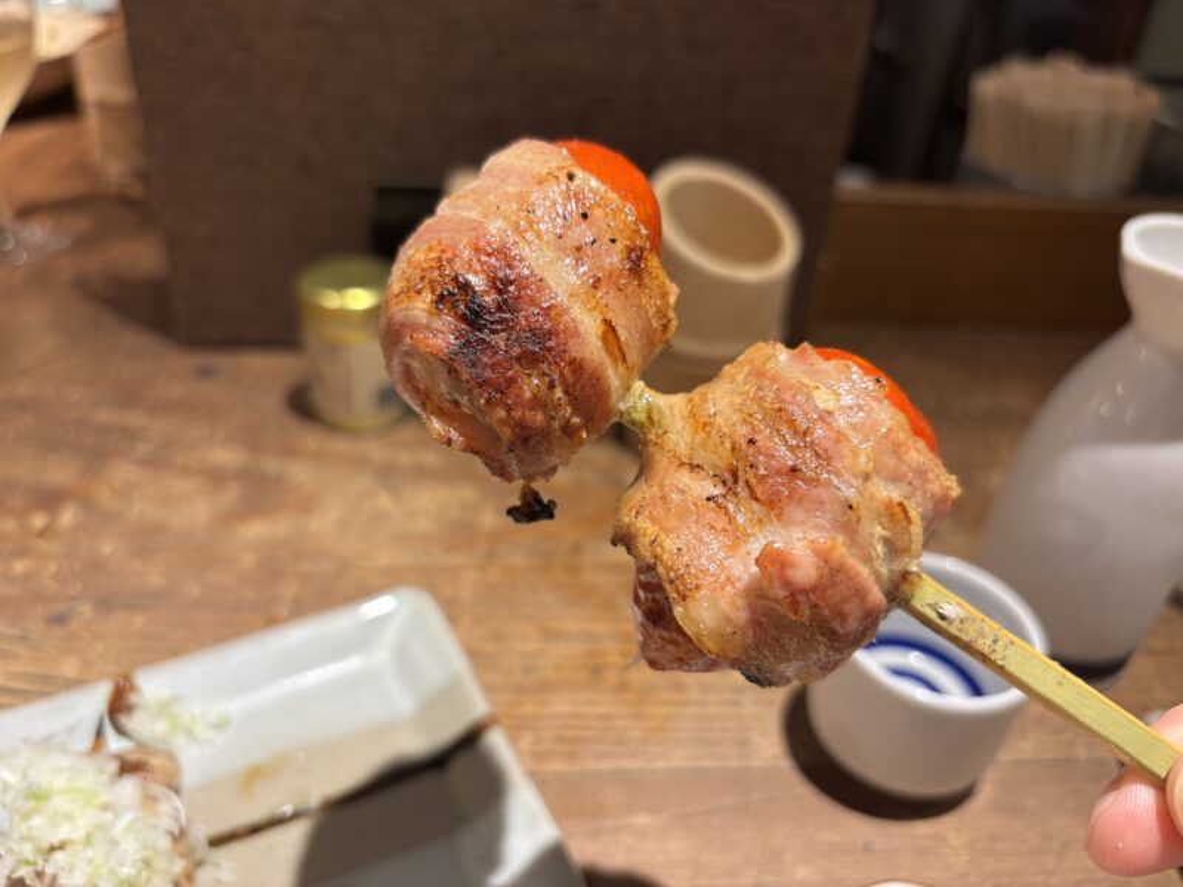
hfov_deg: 67.3
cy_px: 444
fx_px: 889
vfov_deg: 53.1
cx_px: 592
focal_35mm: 26
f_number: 1.6
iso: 125
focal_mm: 5.96
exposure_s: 1/50
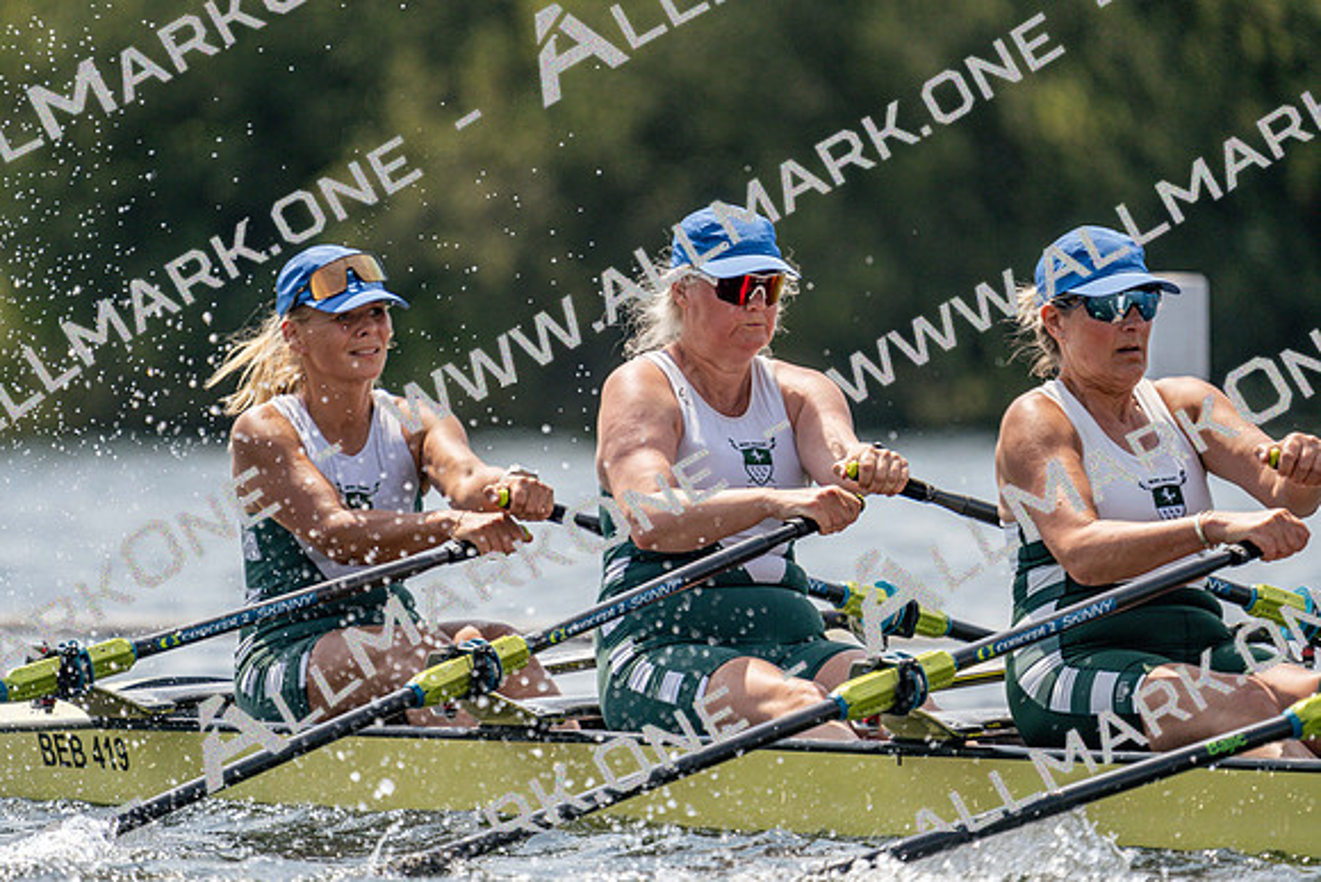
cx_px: 660
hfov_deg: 3.9
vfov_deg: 2.6
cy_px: 441
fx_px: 19415
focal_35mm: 529
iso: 320
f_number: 6.3
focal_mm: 529
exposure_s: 1/1600
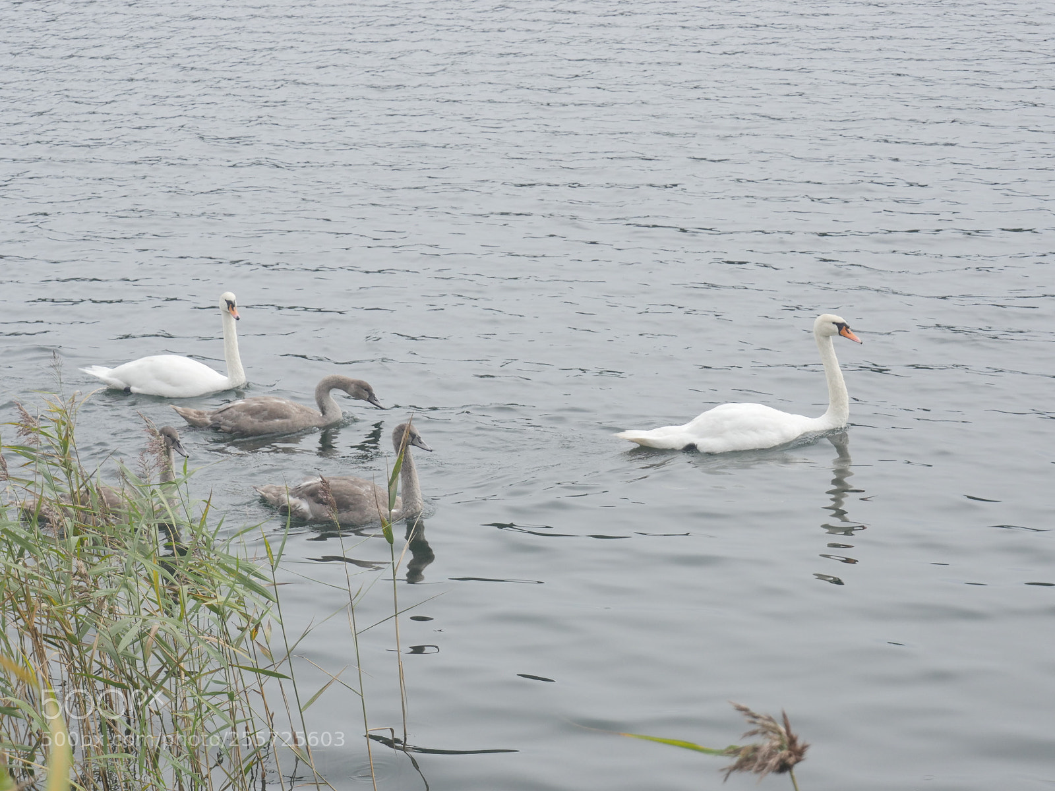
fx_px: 3048
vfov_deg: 14.8
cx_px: 528
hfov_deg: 19.6
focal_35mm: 100
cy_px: 396
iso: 500
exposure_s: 1/640
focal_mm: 50
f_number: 6.3
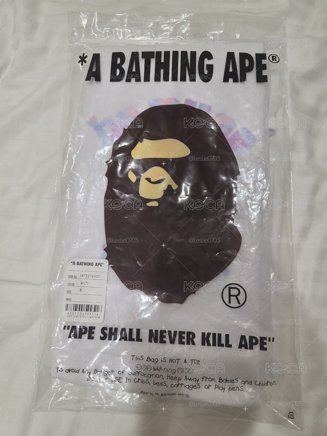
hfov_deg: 58.9
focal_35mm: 23
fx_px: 290
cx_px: 164
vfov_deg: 73.9
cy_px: 218
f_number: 1.7
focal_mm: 6.3
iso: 160
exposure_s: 1/120
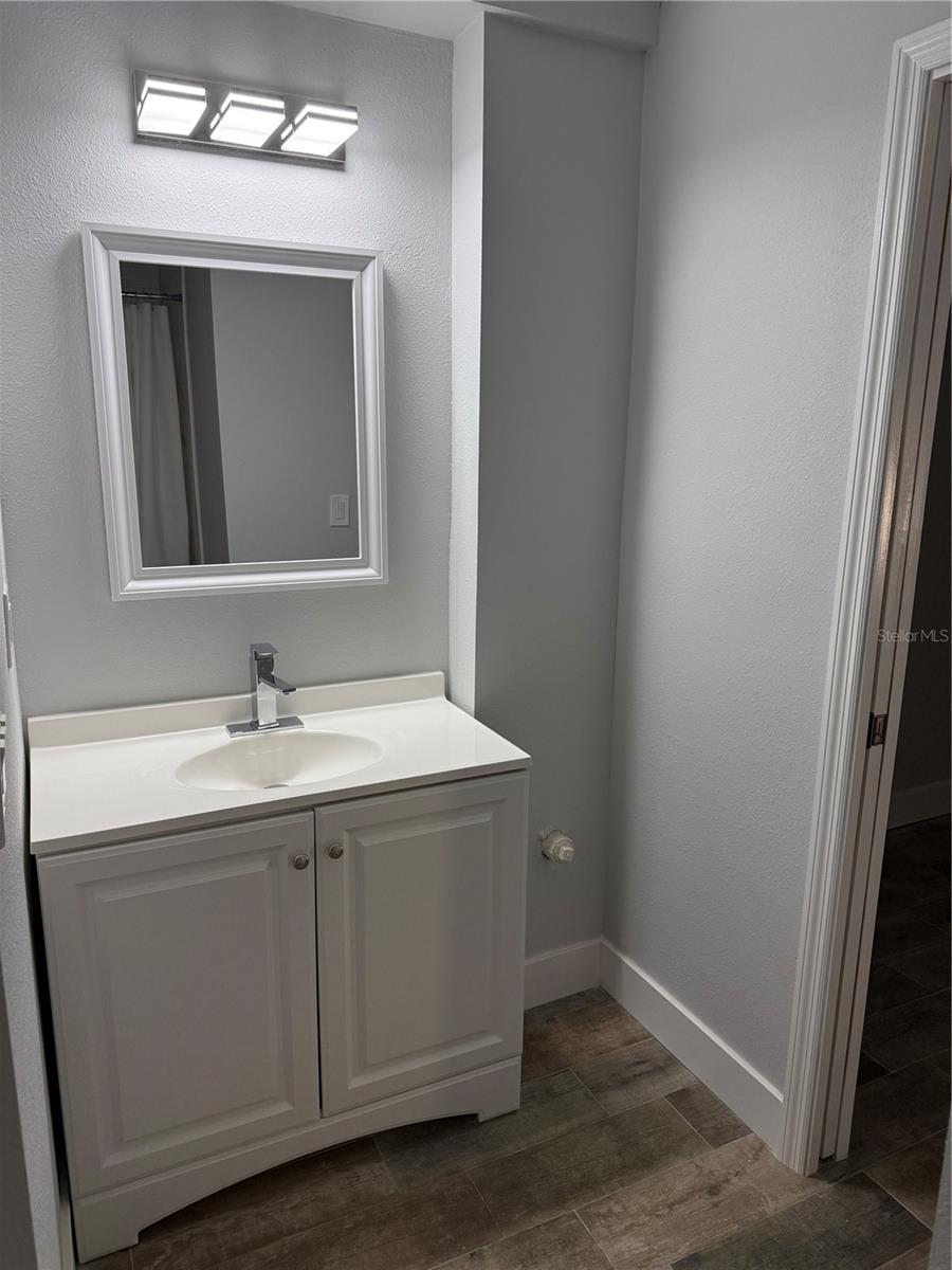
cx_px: 476
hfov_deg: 56.8
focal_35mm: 24
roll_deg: -0.2
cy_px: 635
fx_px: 880
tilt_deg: -11.4
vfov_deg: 71.6
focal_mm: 6.76
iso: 200
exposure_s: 1/199
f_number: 1.78
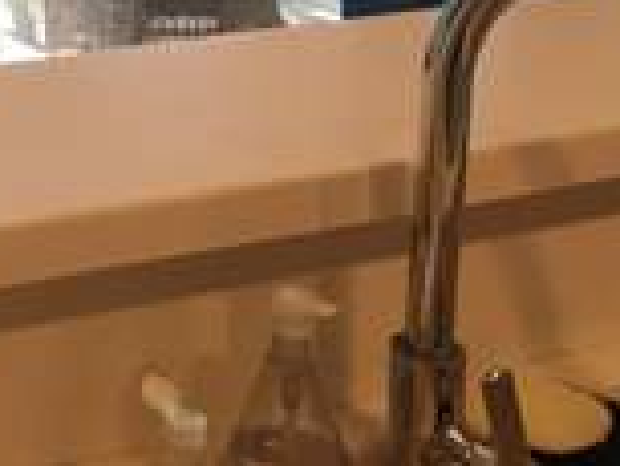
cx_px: -312
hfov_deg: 18.9
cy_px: -255
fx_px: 1631
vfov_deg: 15.0
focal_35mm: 91
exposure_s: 1/40
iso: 25
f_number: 2.2
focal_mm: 4.15
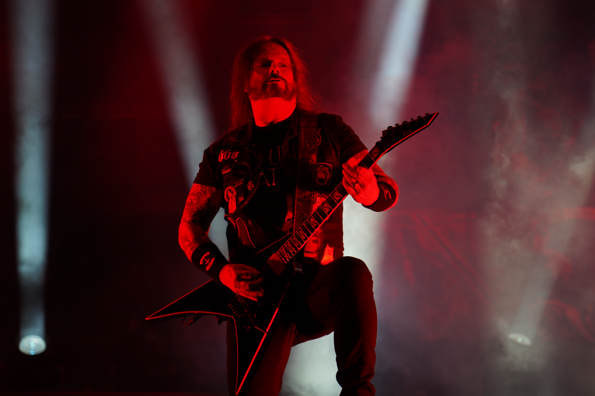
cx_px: 298
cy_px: 198
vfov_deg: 13.0
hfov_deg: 19.5
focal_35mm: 105
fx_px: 1735
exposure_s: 1/125
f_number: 4
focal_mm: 105
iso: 320
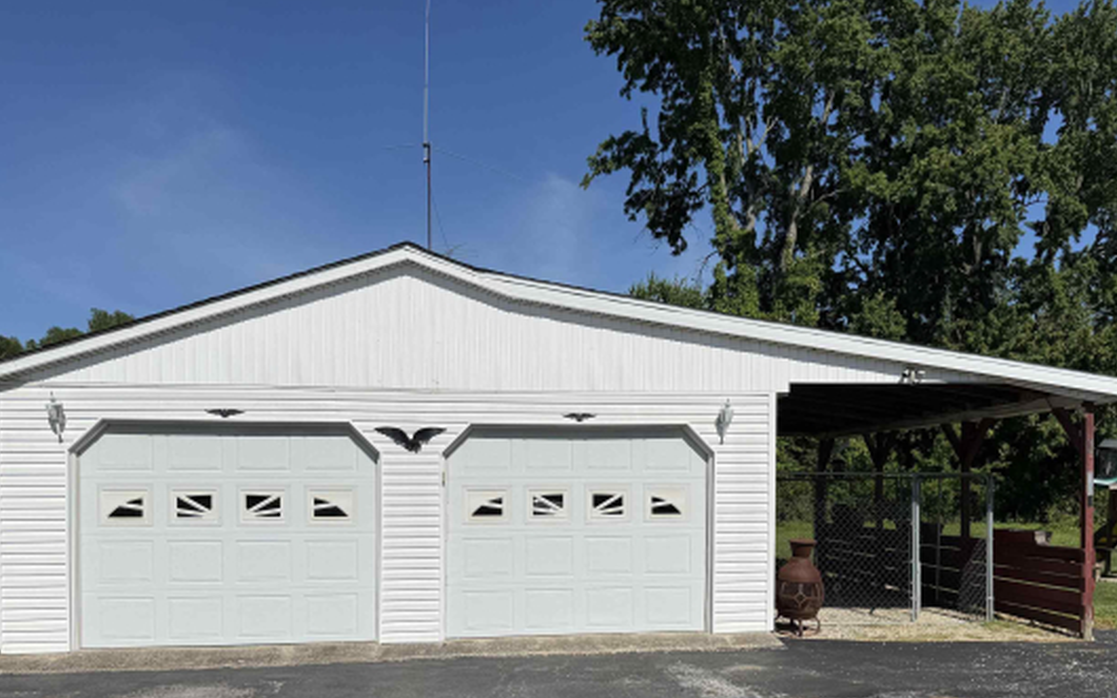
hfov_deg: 59.5
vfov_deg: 38.5
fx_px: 974
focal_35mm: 32
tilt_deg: -0.5
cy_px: 512
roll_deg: +0.0
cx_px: 614
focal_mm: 6.76
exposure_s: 1/14286
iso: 80
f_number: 1.78
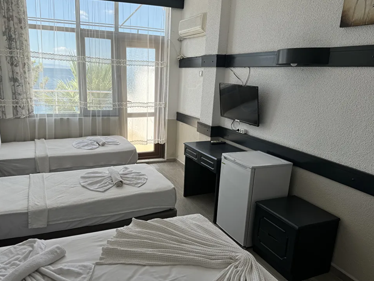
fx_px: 292
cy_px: 151
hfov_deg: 65.2
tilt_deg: -15.1
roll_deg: -2.1
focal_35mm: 27
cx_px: 169
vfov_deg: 51.3
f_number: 1.78
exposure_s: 1/651
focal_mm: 6.76
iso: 80
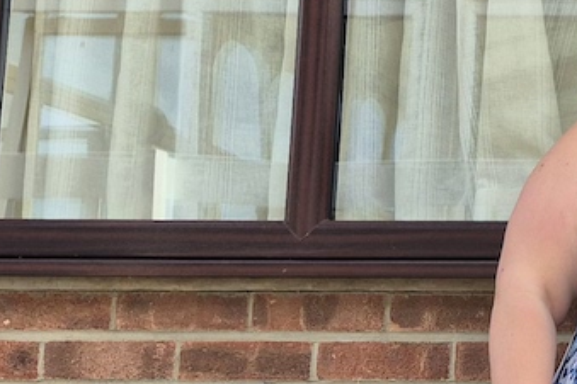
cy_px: 196
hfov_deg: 16.7
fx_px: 1699
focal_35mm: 106
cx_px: 977
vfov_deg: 12.9
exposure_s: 1/486
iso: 25
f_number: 1.8
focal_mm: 5.4
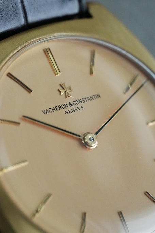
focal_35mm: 105
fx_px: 678
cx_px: 78
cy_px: 116
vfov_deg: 19.5
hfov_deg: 13.0
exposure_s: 1/250
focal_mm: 105
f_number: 8
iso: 10000
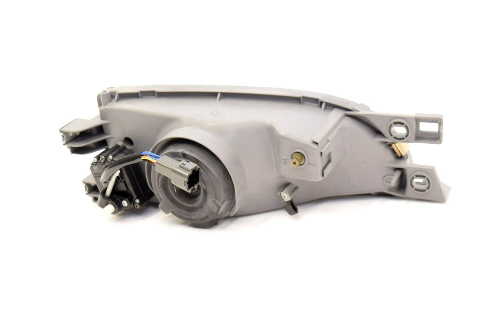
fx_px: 624
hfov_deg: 43.6
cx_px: 250
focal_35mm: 45
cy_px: 167
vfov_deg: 29.9
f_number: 5
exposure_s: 1/100
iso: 400
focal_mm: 30
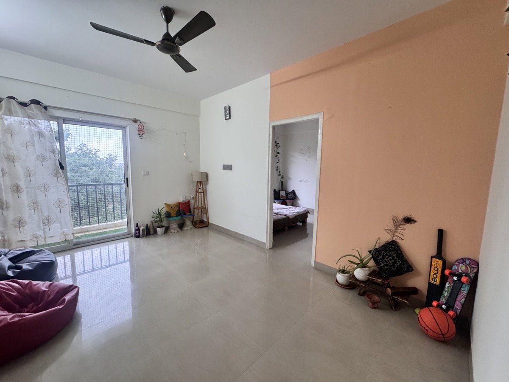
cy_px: 191
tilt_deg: -5.5
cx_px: 254
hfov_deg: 102.1
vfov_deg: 85.7
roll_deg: -0.3
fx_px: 206
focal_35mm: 14
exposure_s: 1/100
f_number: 2.2
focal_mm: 2.22
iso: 320
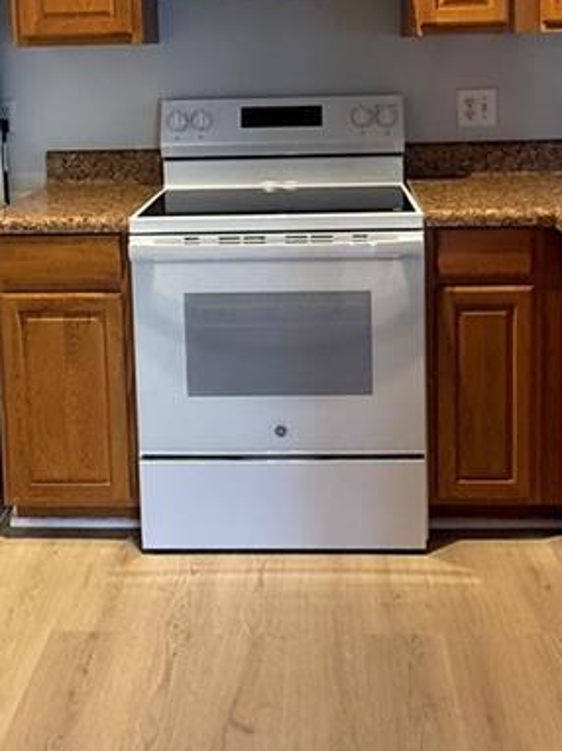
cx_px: 271
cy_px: 151
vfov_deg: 41.2
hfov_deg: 32.8
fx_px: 954
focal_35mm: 44
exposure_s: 1/60
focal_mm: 2.22
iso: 250
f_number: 2.2
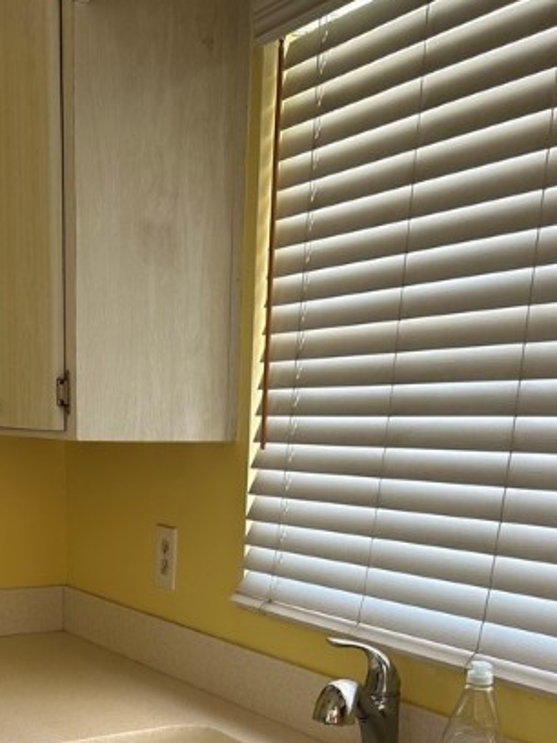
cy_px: 674
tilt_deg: -14.2
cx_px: 193
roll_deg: -2.4
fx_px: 1051
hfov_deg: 29.5
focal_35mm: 49
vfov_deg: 36.4
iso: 40
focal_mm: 5.7
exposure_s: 1/121
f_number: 1.5
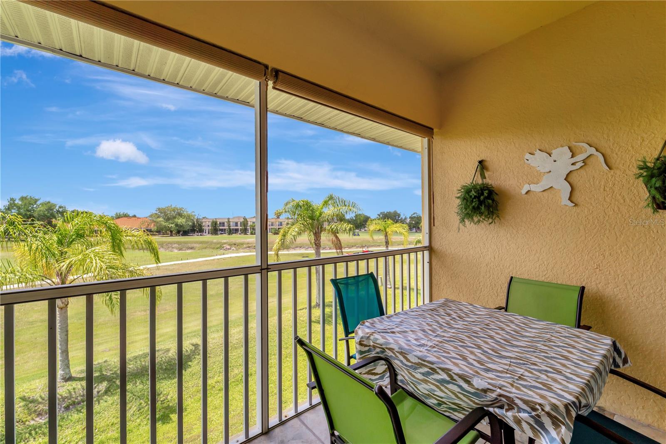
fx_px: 259
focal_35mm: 14
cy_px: 222
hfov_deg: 104.3
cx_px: 333
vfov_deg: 81.2
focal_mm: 14
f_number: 9
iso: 250
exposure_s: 1/250
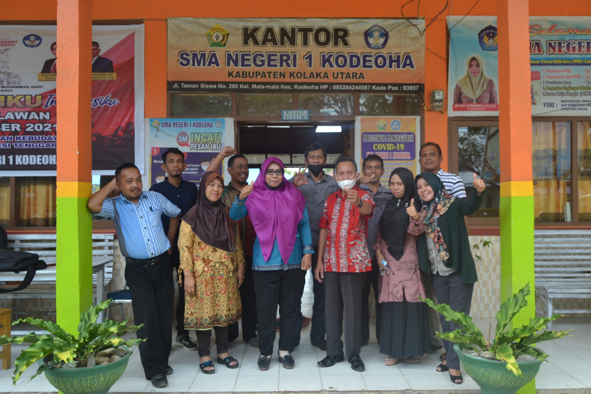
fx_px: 492
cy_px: 197
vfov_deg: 43.6
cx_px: 296
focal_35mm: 30
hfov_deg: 61.9
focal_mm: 20
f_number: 5.6
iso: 200
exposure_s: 1/125
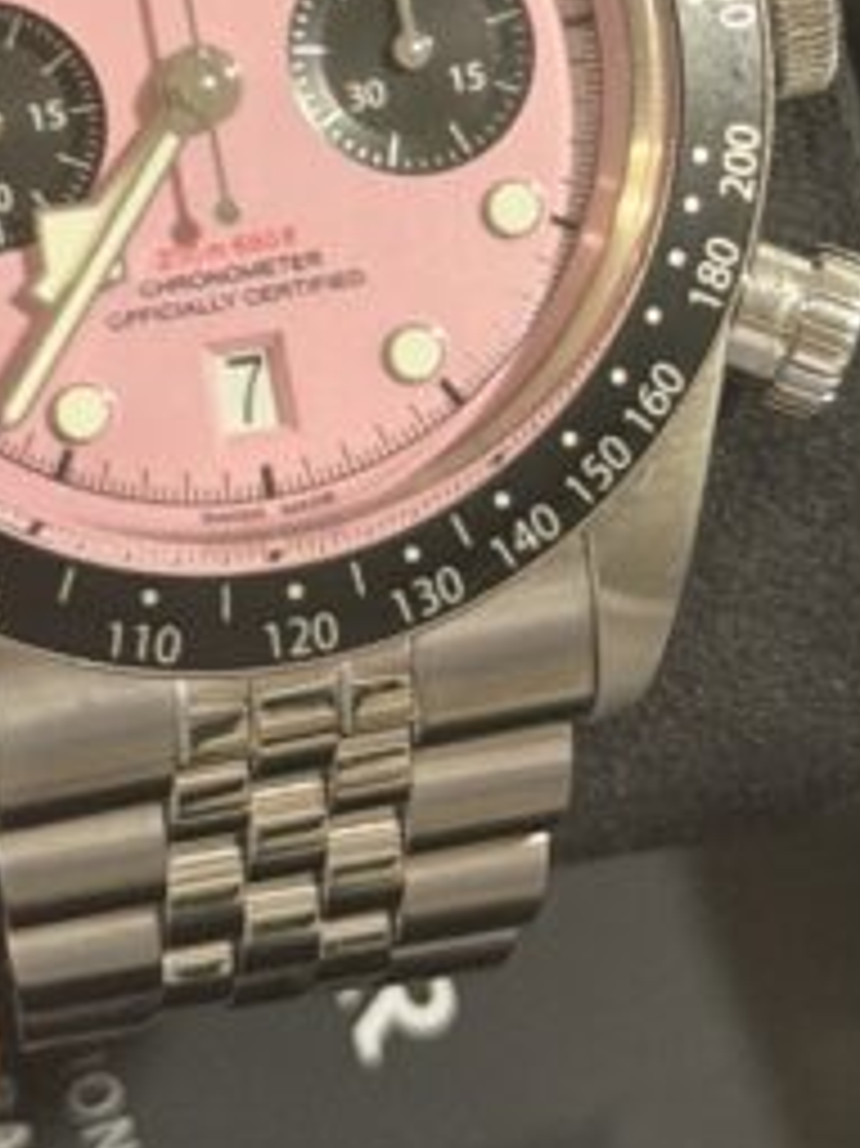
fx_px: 6399
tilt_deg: -56.0
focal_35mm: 193
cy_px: -338
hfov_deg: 7.7
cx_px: 270
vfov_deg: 10.1
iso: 500
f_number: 1.78
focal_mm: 6.76
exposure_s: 1/30
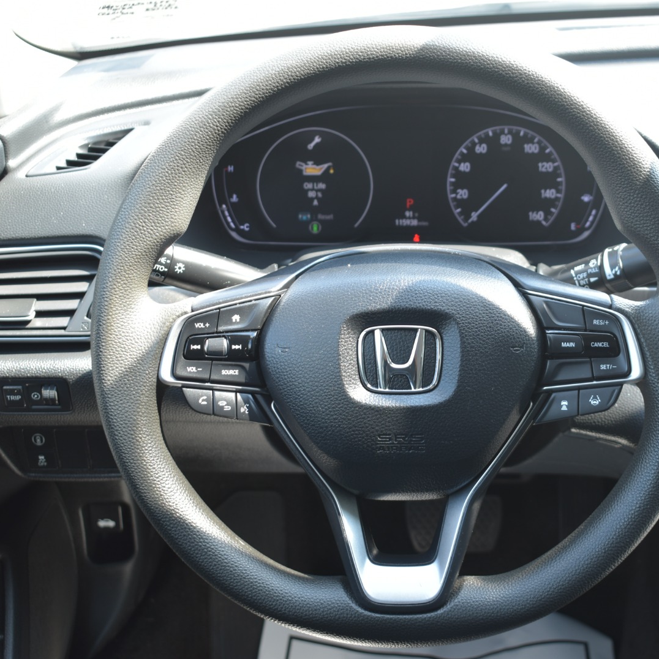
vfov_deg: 30.7
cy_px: 330
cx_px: 407
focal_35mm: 56
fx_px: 1198
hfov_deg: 30.6
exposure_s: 1/20
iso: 100
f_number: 4.2
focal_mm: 29
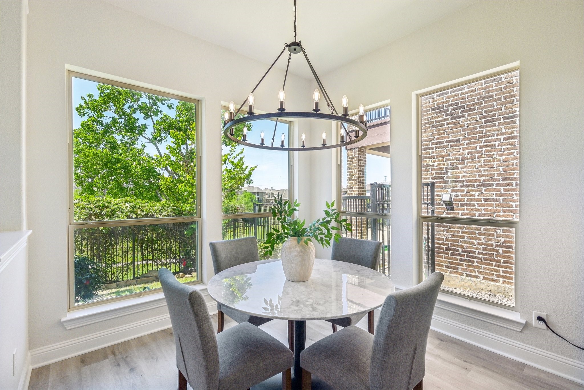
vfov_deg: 72.1
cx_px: 292
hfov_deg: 95.0
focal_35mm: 16
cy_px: 195
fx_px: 268
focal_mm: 16.5
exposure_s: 1/250
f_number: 8
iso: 400
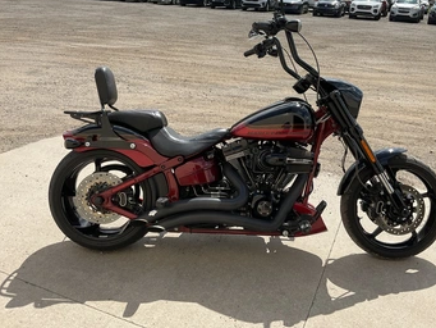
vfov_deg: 41.7
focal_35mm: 34
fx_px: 428
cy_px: 142
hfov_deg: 53.8
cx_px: 240
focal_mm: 3
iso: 25
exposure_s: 1/1984
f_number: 1.8
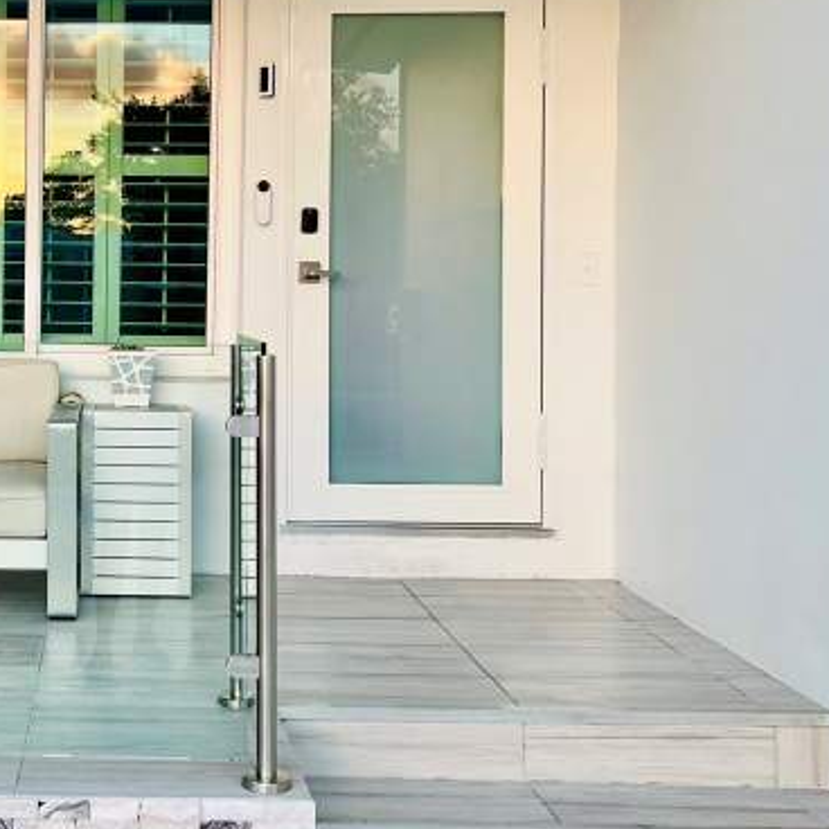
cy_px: 284
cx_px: 97
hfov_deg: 32.5
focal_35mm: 50
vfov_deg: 33.8
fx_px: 1355
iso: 40
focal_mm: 5.7
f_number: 1.5
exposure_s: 1/232
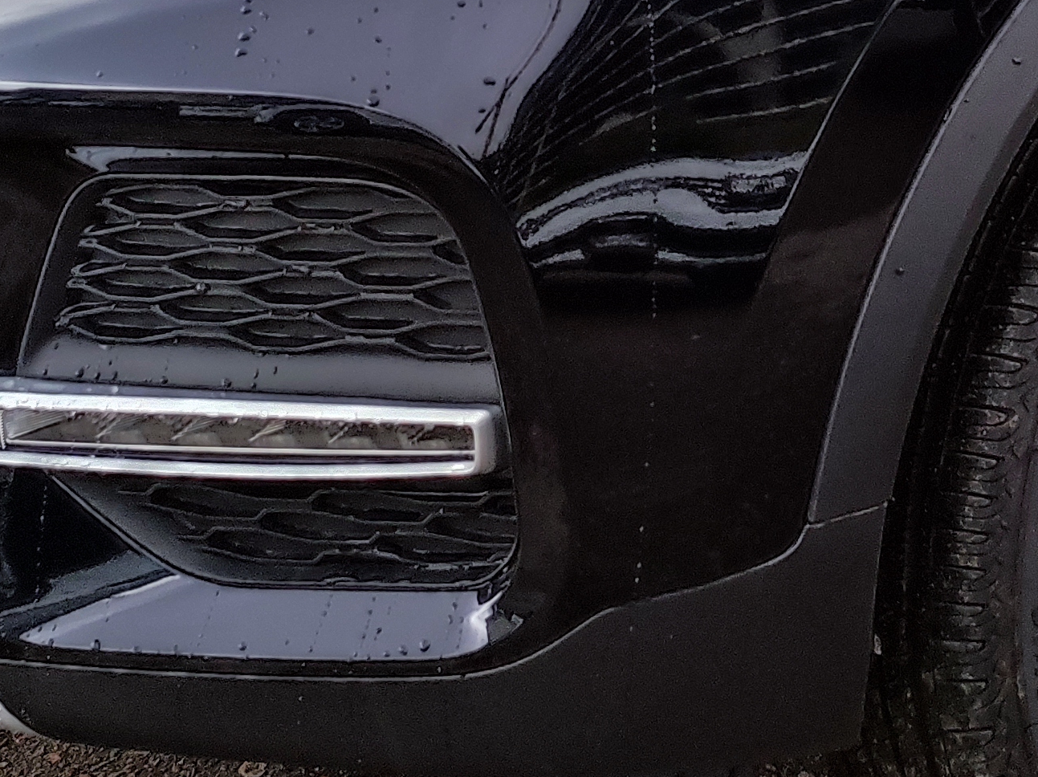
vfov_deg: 21.8
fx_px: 1828
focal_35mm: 61
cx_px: 972
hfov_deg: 30.1
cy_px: -211
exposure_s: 1/60
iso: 200
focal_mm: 4.74
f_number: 1.79
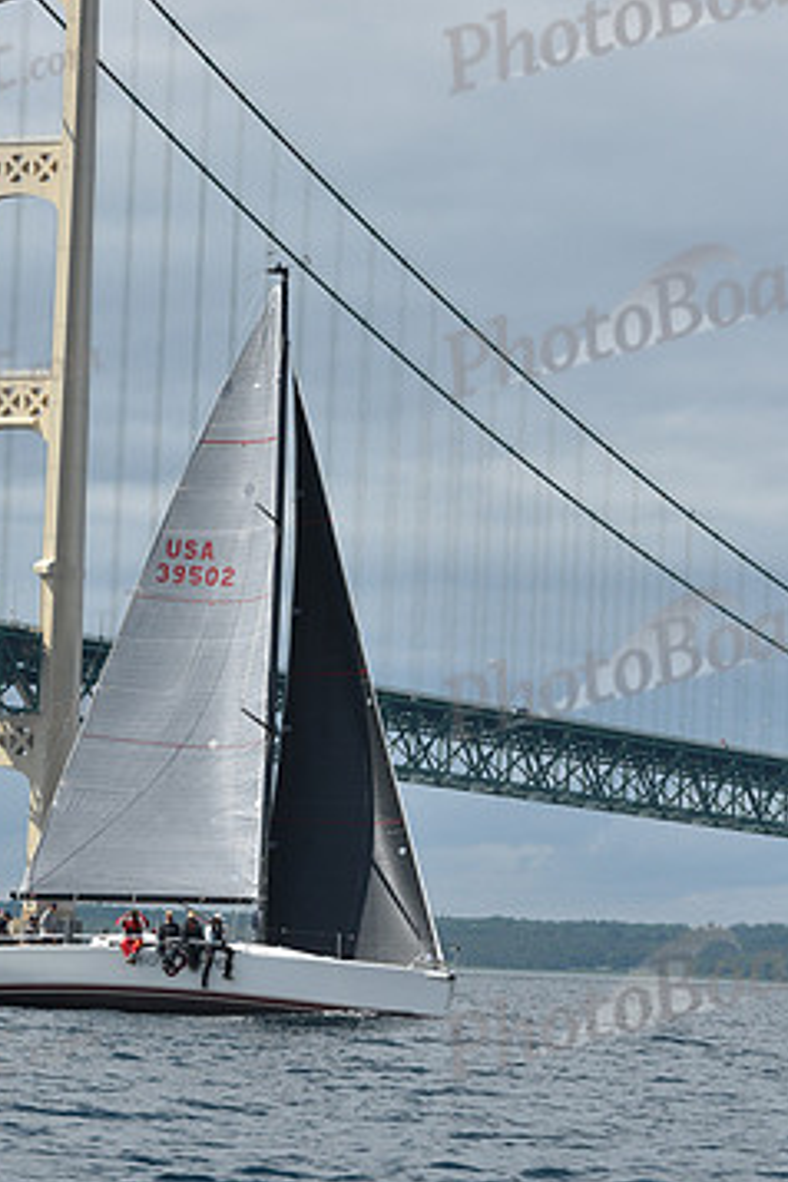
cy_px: 533
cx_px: 273
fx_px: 6402
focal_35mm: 195
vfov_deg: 10.5
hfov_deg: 7.0
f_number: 10
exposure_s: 1/800
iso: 250
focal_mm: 120
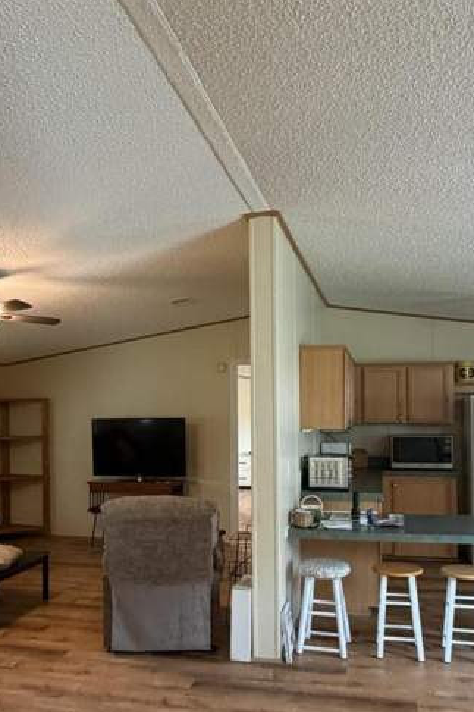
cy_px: 421
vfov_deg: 58.3
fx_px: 632
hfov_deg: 41.1
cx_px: 227
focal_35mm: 32
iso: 500
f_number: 2.2
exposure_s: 1/60
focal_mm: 2.22
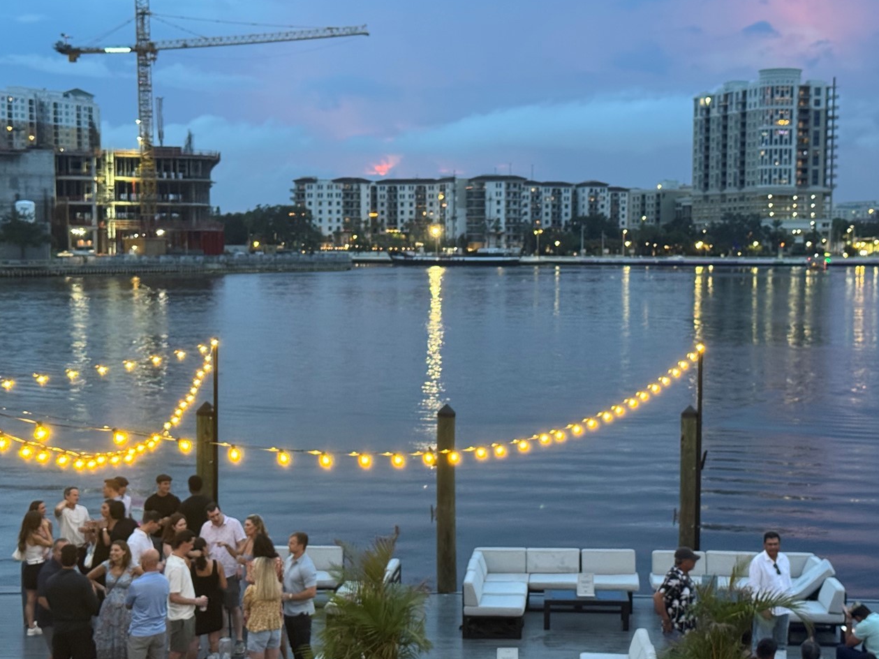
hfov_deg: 31.6
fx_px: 1549
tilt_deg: -4.9
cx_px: 498
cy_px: 365
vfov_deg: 24.0
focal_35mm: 61
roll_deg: -0.5
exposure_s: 1/30
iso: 400
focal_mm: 6.76
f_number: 1.78
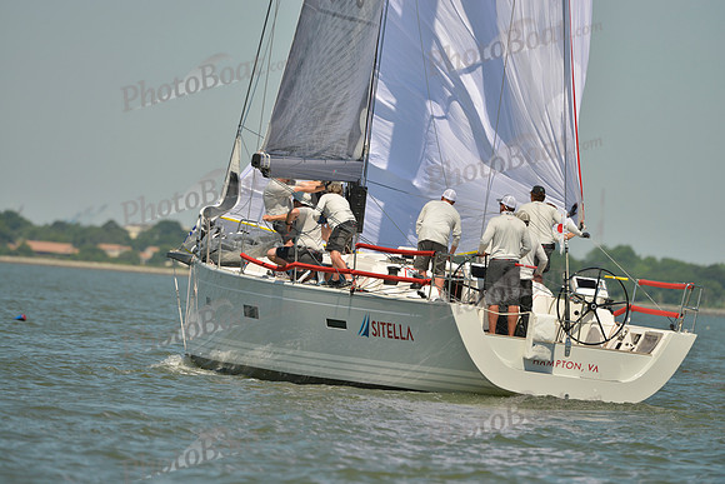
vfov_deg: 3.4
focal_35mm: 400
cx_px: 362
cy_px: 242
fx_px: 8057
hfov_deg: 5.2
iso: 200
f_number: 6.3
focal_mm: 400
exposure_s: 1/1600
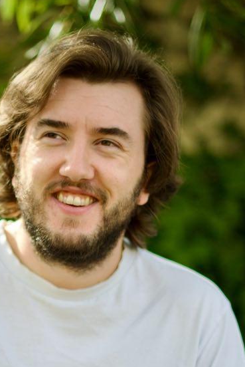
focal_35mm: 116
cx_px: 9
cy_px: 412
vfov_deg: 17.0
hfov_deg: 11.7
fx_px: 1182
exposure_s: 1/800
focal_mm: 50
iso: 31
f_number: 1.4
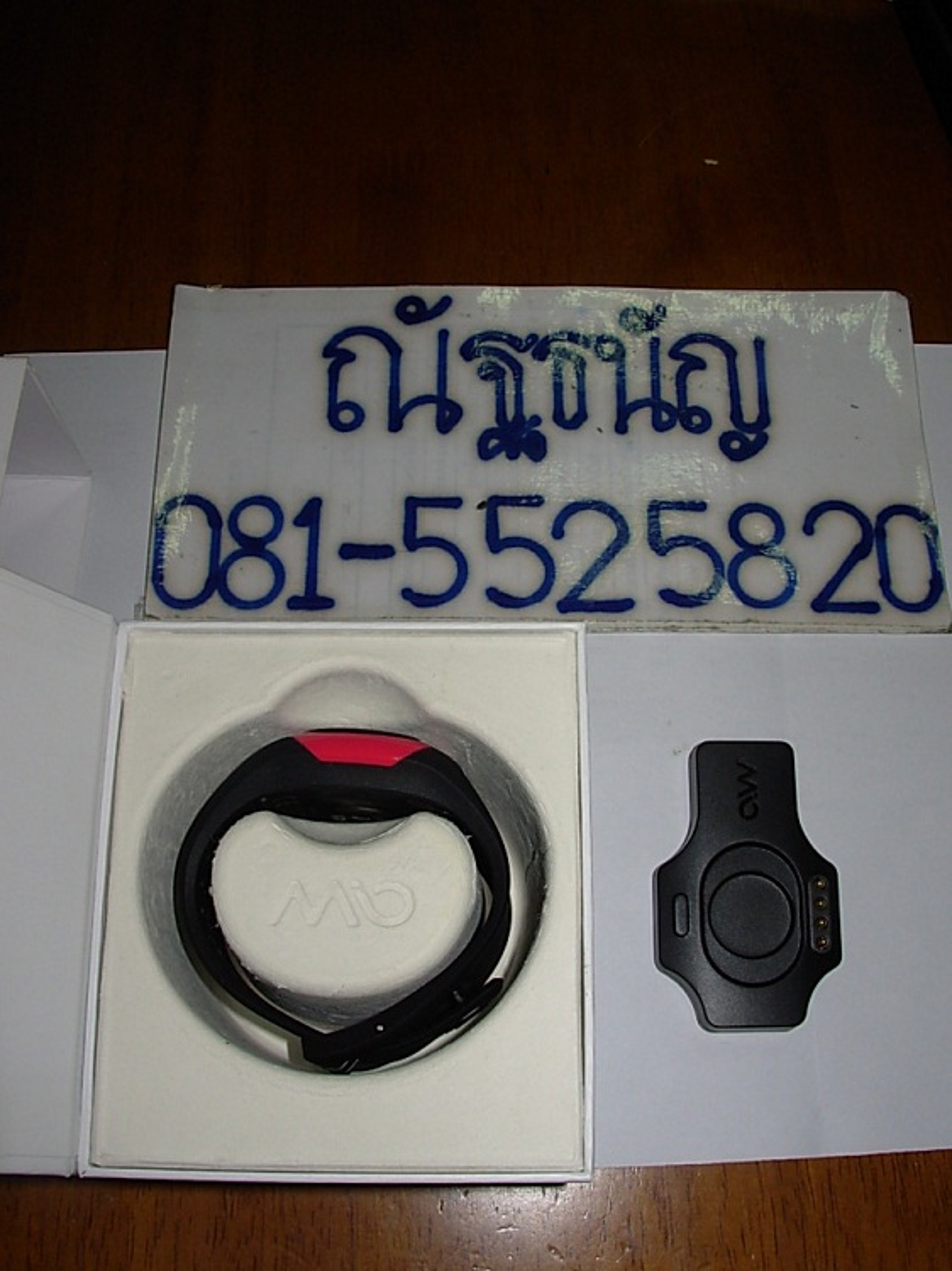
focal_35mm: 38
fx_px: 1394
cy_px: 636
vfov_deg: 49.0
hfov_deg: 37.7
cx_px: 476
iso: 50
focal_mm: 6.3
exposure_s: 1/32
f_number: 4.9
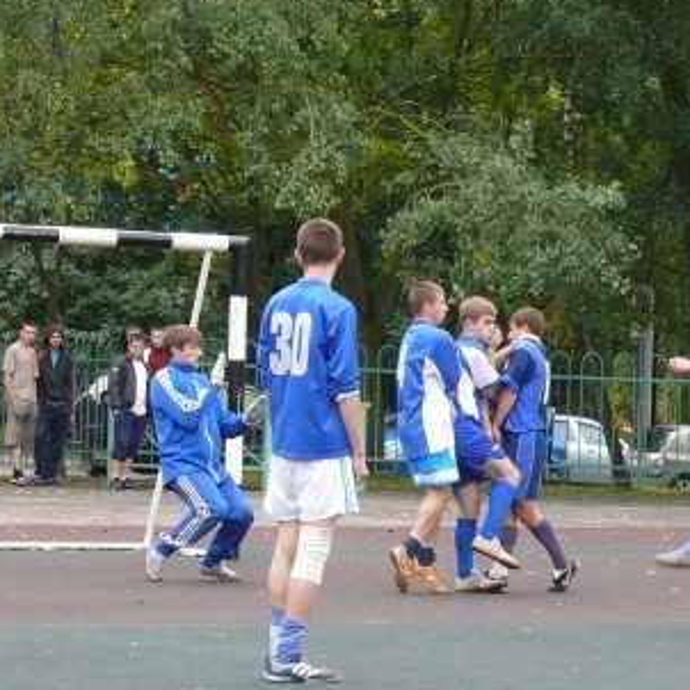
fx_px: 3766
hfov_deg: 10.5
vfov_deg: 10.5
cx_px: 473
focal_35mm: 167
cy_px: 391
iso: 100
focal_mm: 13.3
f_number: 4
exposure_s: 1/125
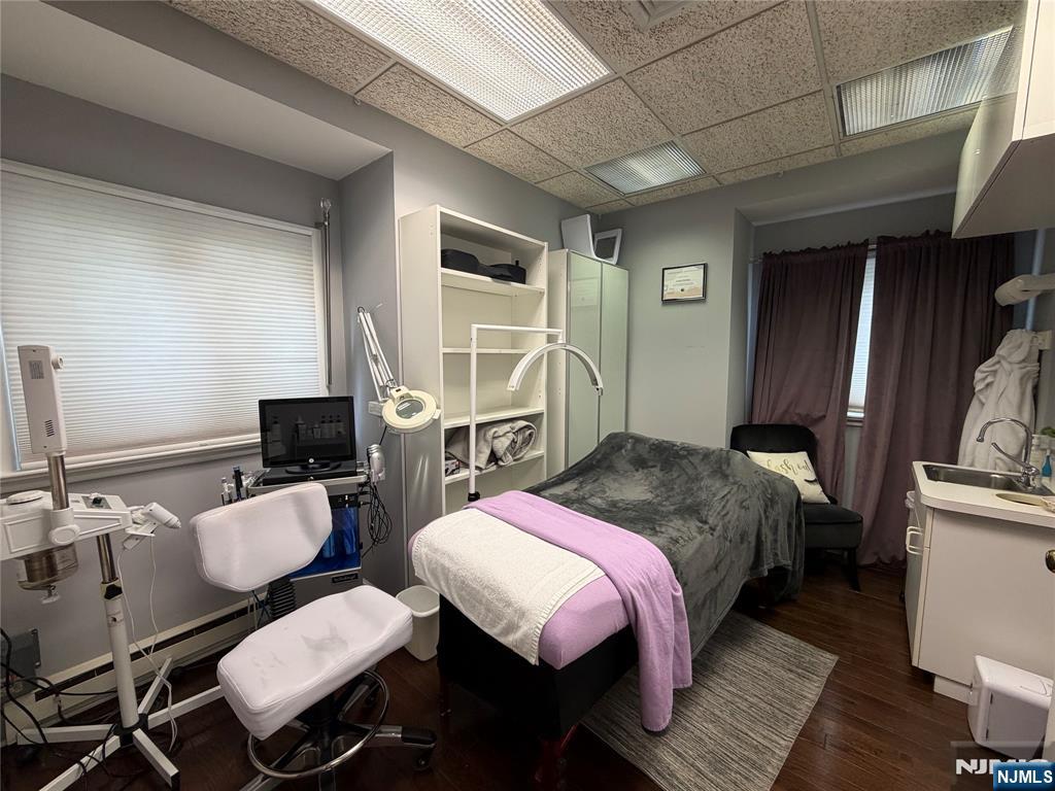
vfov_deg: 85.7
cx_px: 528
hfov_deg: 102.1
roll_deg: -0.3
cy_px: 396
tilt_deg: -5.5
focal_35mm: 14
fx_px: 427
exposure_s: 1/61
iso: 160
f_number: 2.2
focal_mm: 2.22
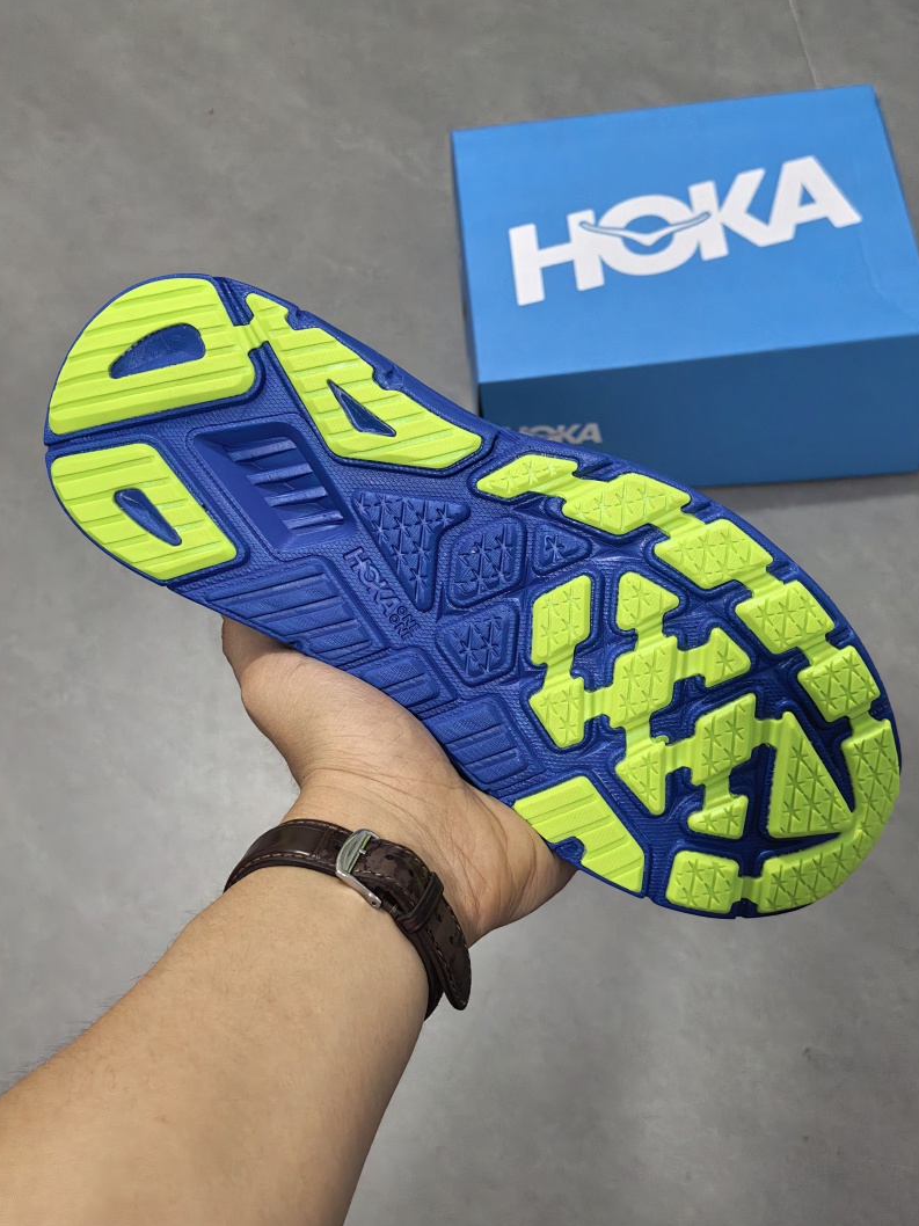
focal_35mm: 49
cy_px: 604
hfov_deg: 29.7
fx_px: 1735
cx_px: 460
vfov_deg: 38.9
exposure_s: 1/167
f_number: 2
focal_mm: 5.75
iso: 640
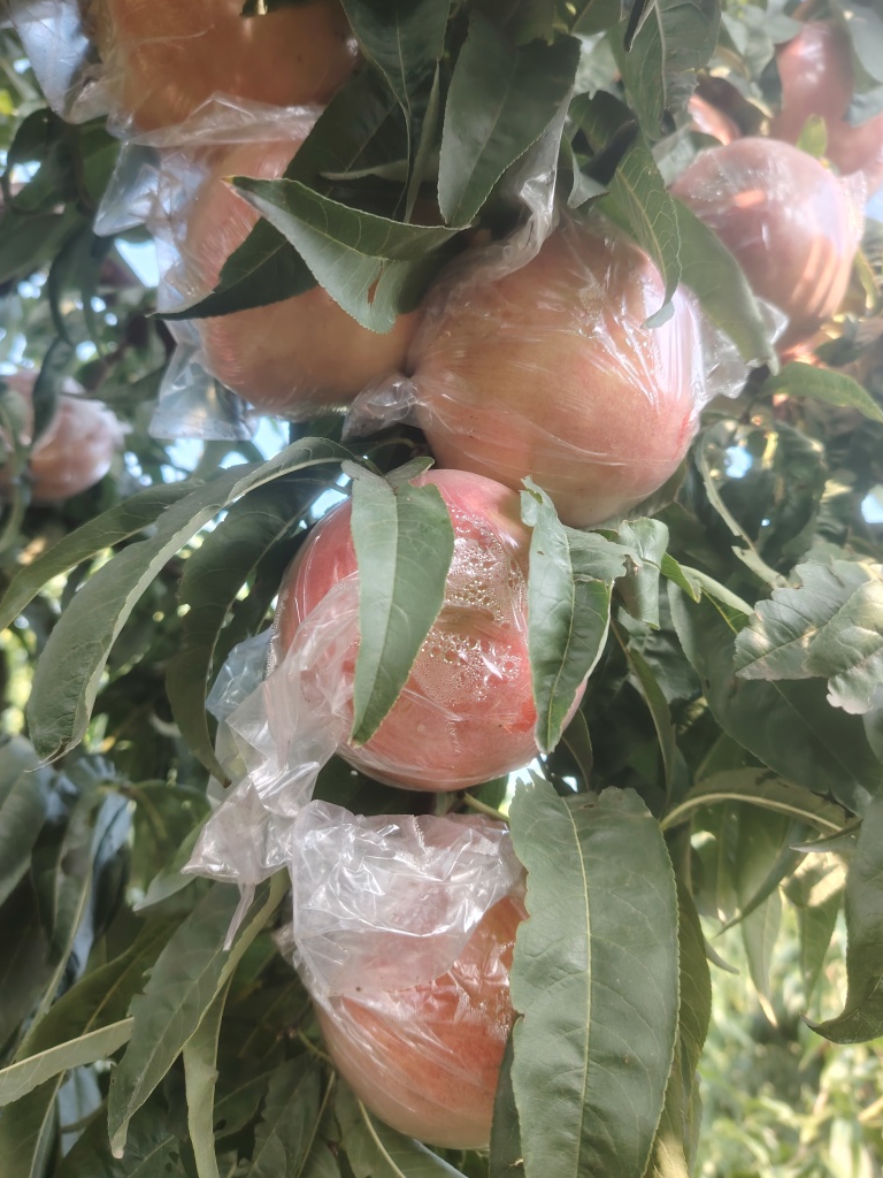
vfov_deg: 69.4
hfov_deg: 54.9
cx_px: 445
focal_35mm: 25
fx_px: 850
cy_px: 567
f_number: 1.75
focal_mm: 5.25
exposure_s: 1/400
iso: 1253
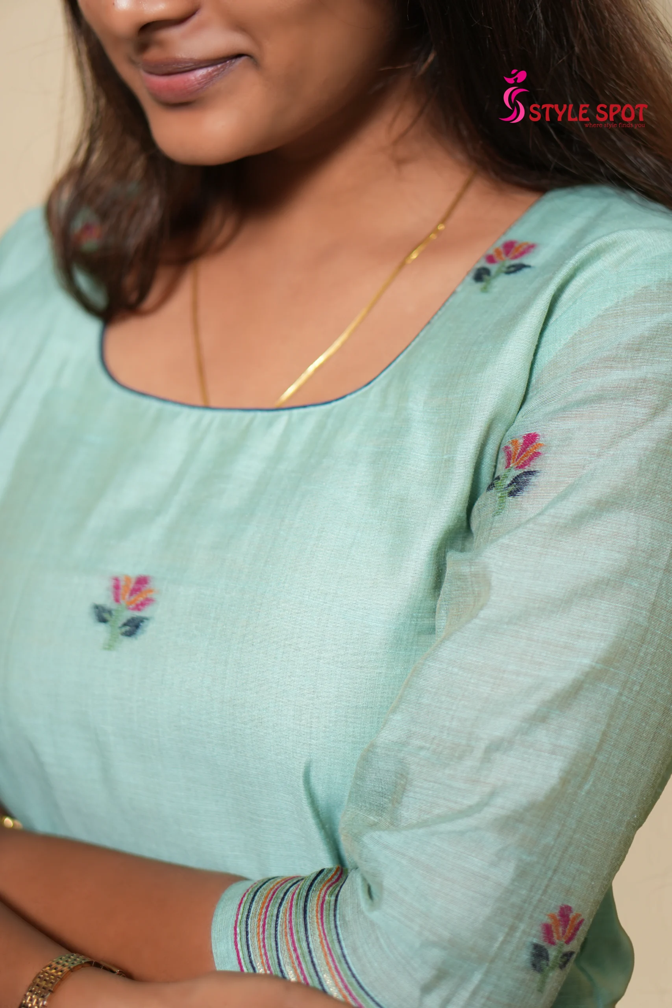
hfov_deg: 18.2
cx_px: 336
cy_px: 504
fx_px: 2100
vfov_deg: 27.0
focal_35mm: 75
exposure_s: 1/125
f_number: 1.8
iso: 320
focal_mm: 50
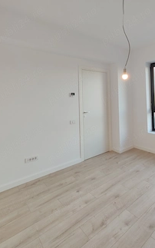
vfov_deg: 81.2
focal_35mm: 21
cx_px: 99
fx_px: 142
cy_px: 98
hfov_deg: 56.4
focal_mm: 1.96
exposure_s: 1/50
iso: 64
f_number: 2.2
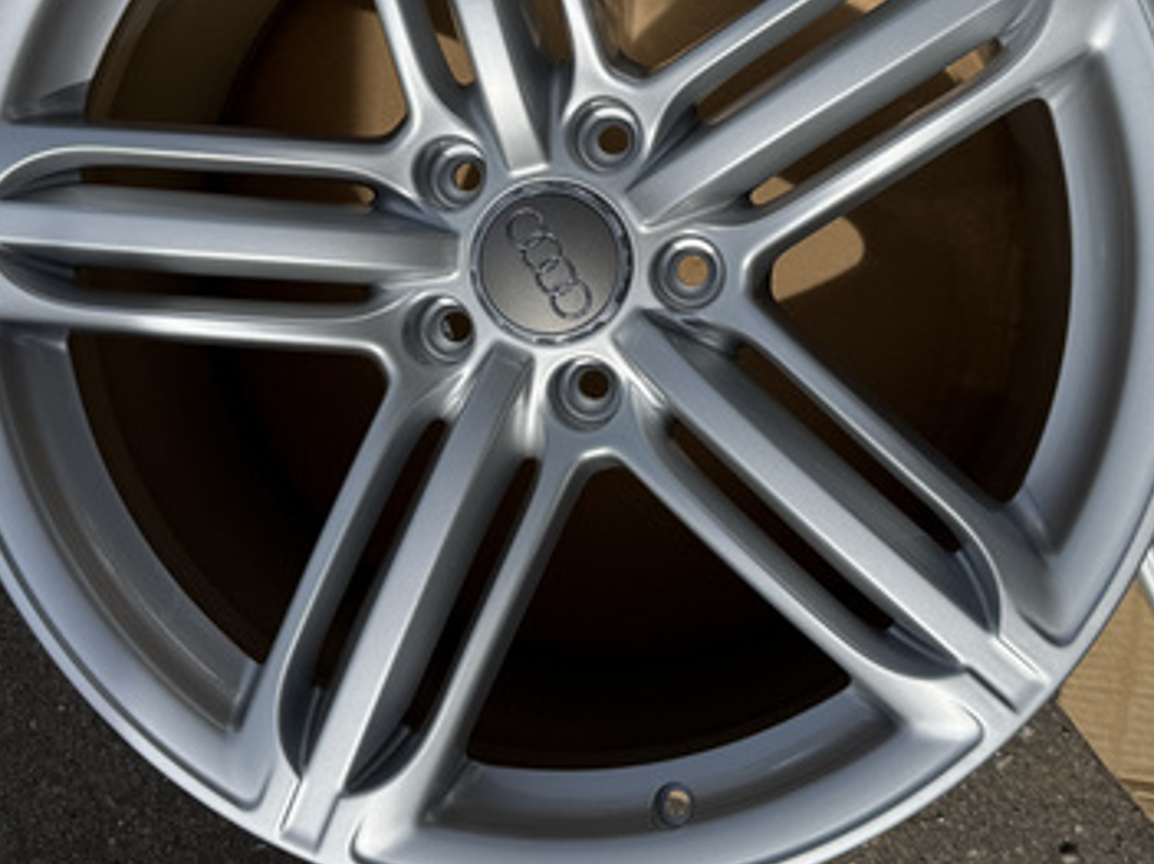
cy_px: 246
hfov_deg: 45.7
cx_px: 631
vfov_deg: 34.6
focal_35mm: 41
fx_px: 1366
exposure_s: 1/9009
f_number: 1.78
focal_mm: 6.76
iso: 80
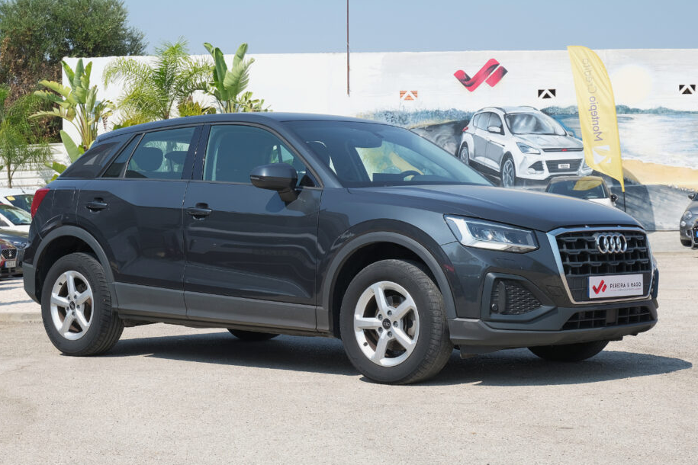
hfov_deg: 27.0
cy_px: 253
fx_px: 1454
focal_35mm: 75
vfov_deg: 18.2
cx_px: 338
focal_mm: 44.5
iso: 160
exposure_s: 1/200
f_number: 9
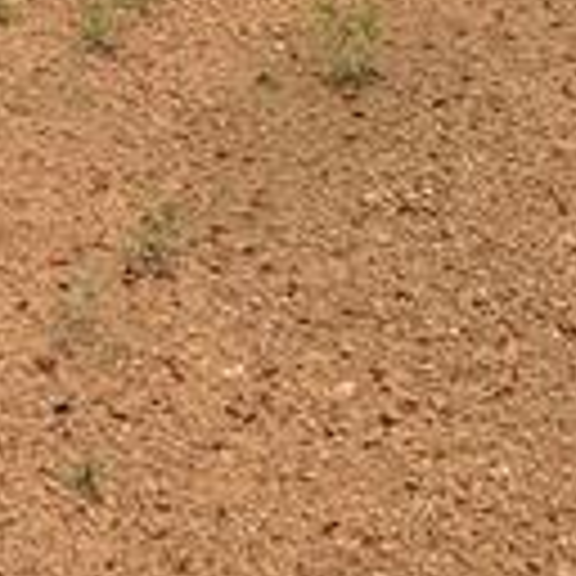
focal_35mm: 138
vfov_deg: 10.1
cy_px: -1044
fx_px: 2598
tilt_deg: -1.2
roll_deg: -0.7
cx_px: -173
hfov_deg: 12.3
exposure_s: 1/171
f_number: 1.8
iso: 25
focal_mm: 4.25
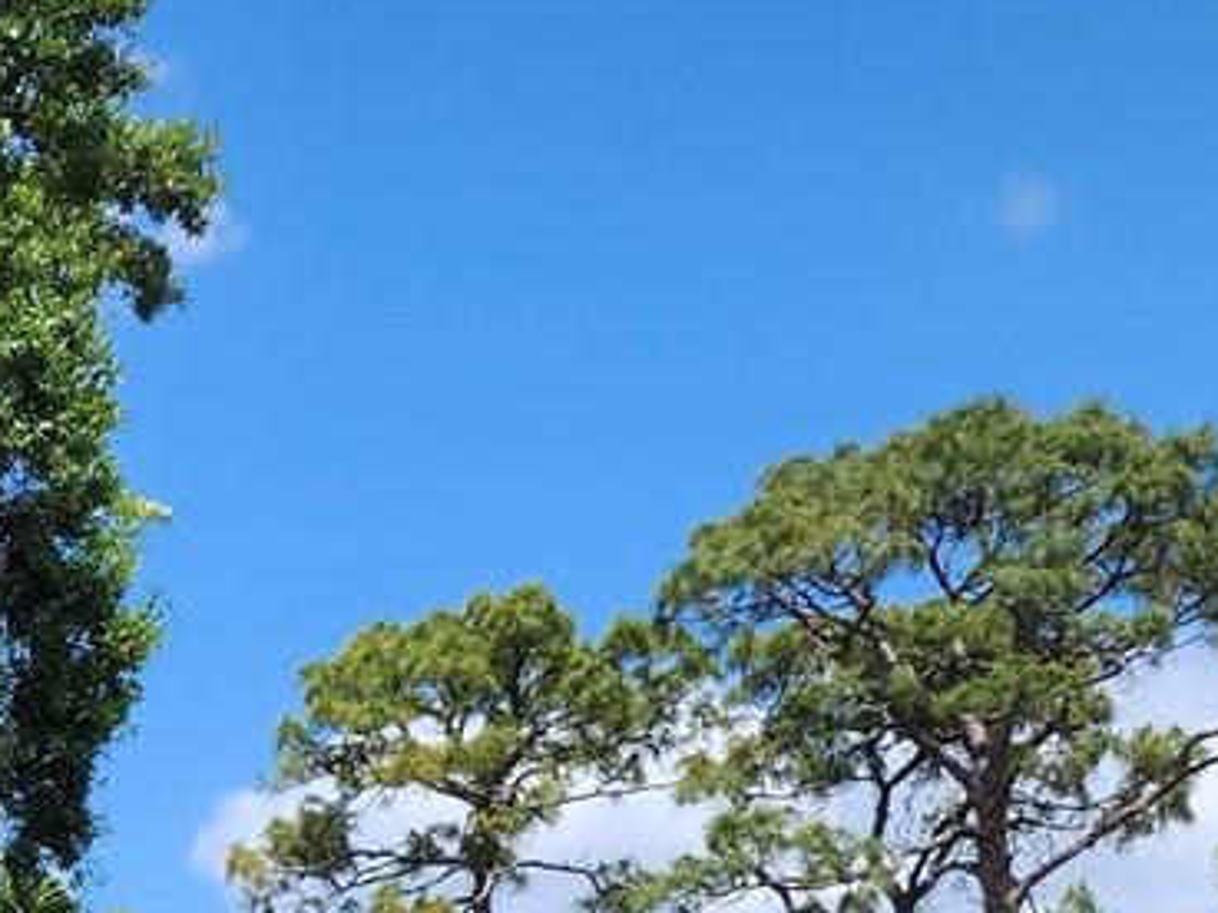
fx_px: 3519
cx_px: -649
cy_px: 1919
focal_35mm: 100
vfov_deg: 12.7
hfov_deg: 17.5
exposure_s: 1/848
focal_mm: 6.4
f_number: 1.8
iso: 12
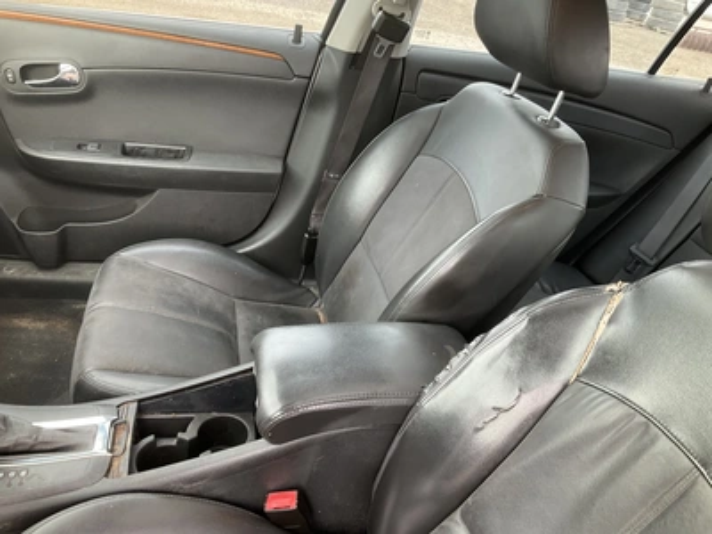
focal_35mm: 29
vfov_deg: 48.2
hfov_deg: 61.7
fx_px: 596
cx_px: 356
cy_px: 267
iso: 64
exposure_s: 1/101
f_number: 1.8
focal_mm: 3
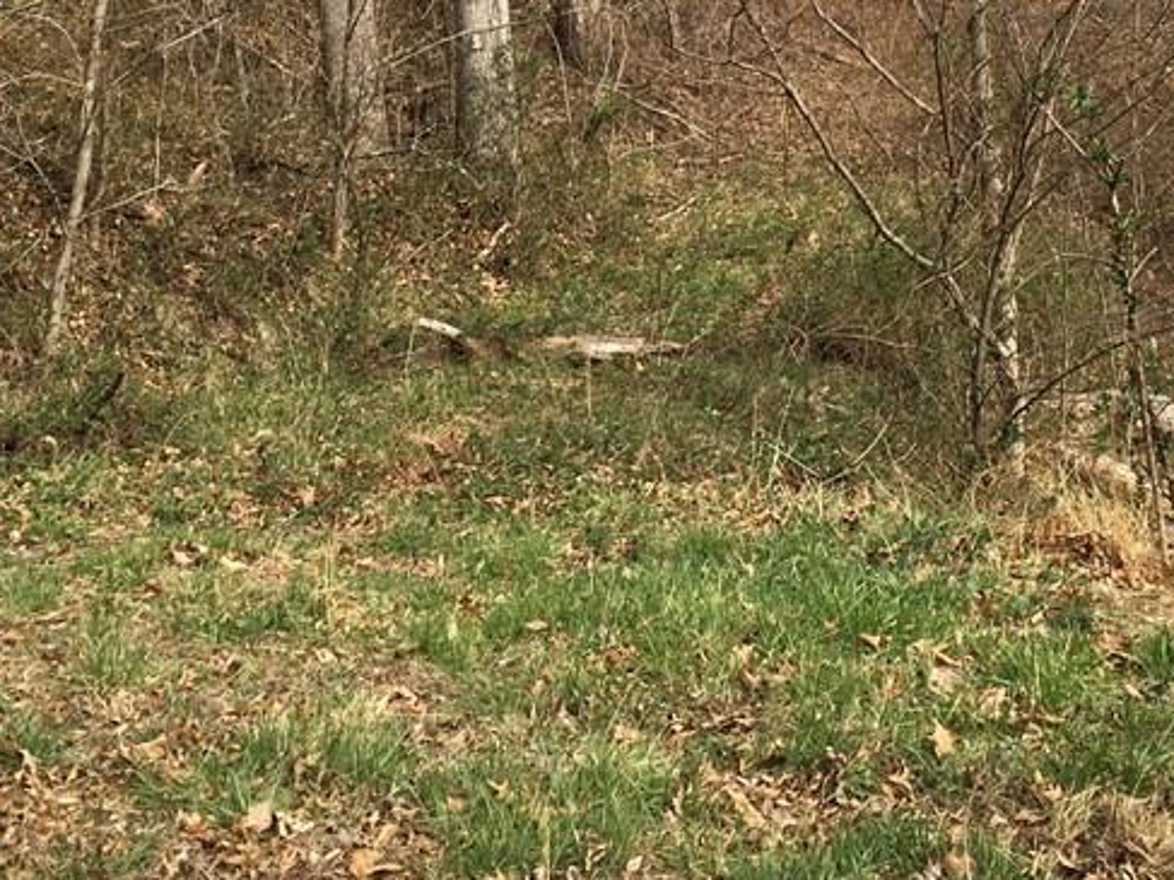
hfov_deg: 31.6
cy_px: 77
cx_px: 704
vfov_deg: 23.3
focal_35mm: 61
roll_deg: +2.5
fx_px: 2068
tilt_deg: +6.1
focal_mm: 4.15
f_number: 2.2
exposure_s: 1/693
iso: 25
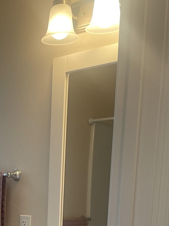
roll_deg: +0.4
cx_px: -25
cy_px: 297
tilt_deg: -12.2
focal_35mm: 72
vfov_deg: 23.7
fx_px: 469
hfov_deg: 19.4
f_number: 1.6
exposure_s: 1/120
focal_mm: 4.2
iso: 100
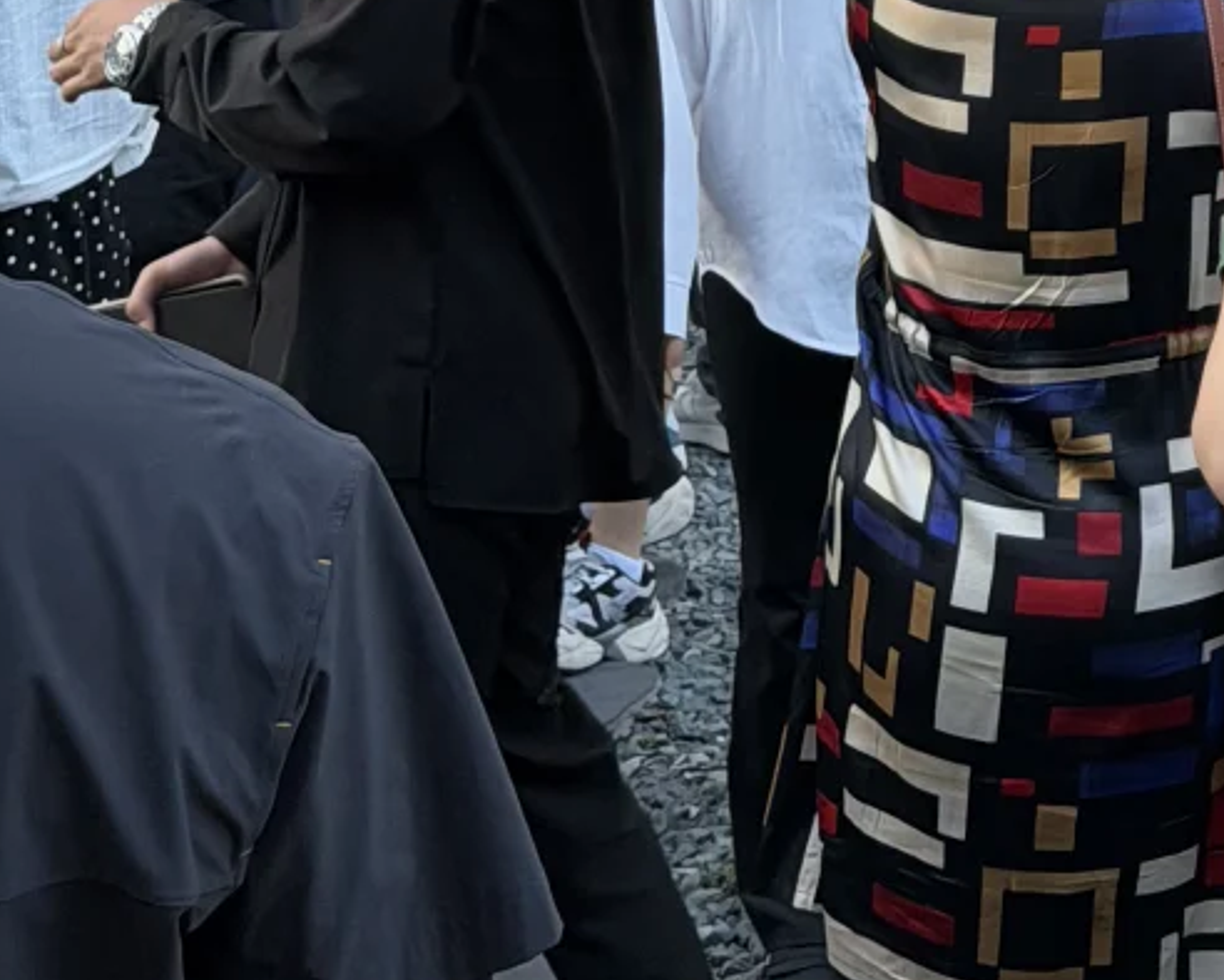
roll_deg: -0.5
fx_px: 4965
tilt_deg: -4.6
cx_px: 1264
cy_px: -515
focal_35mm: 137
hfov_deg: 13.8
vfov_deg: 10.8
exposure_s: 1/121
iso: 50
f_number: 1.78
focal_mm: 6.76
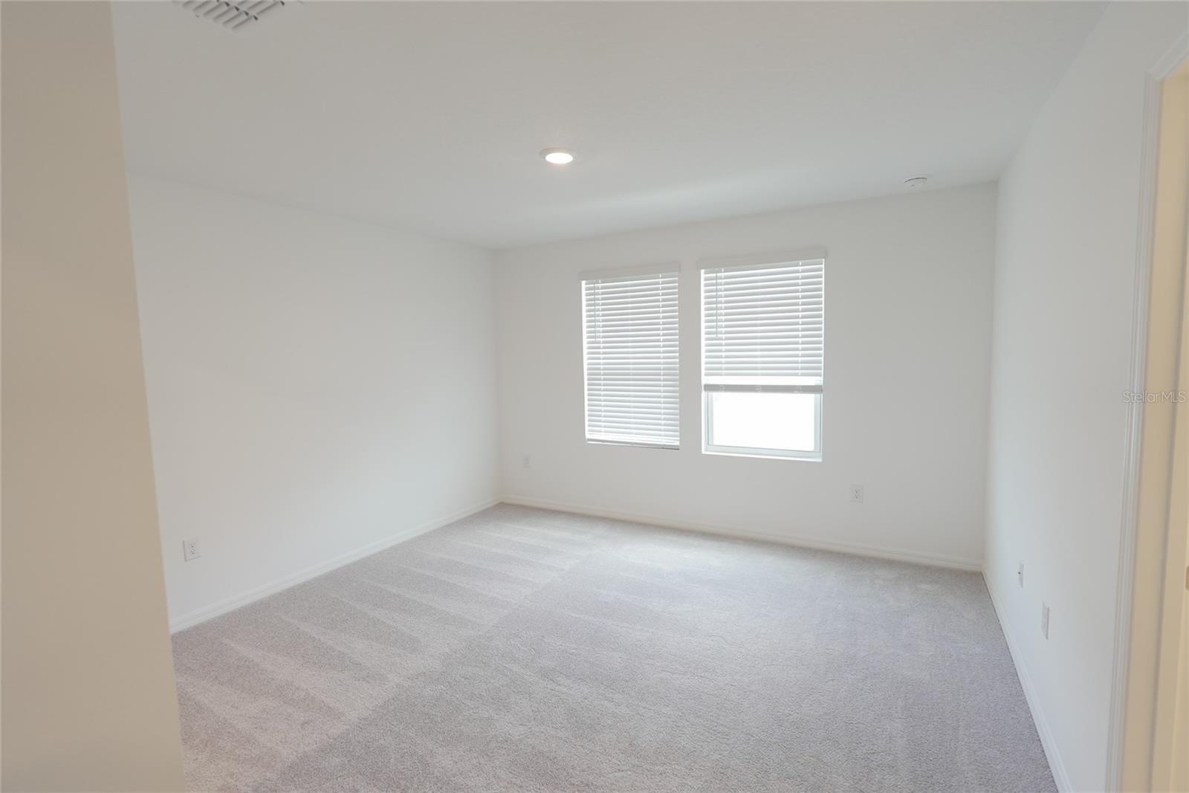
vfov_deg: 73.8
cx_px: 594
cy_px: 396
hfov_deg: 96.7
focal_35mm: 16
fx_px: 528
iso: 100
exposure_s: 1/40
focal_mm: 11
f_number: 2.2
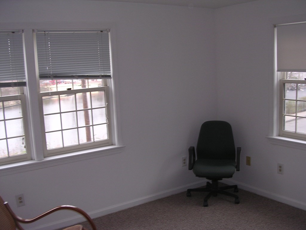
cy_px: 115
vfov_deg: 37.7
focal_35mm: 38
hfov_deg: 49.0
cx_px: 153
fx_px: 336
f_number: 2.8
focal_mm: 5.8
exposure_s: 1/30
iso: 100
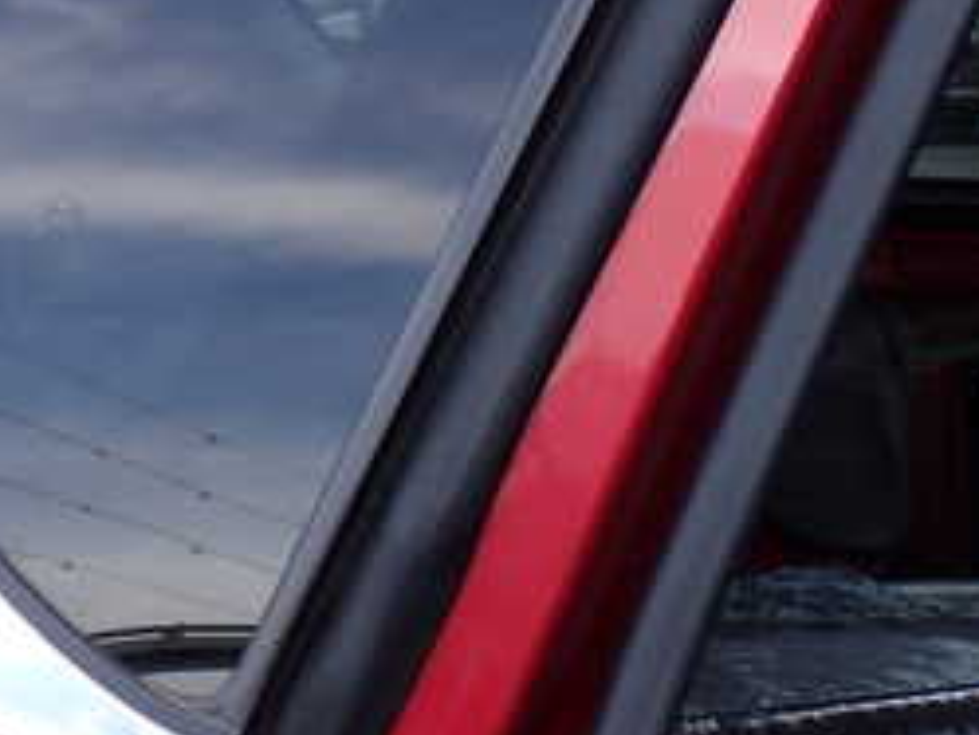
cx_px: 75
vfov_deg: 18.9
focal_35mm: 77
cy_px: 118
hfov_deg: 24.5
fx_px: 2179
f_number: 3.2
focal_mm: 5.79
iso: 100
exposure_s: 1/80
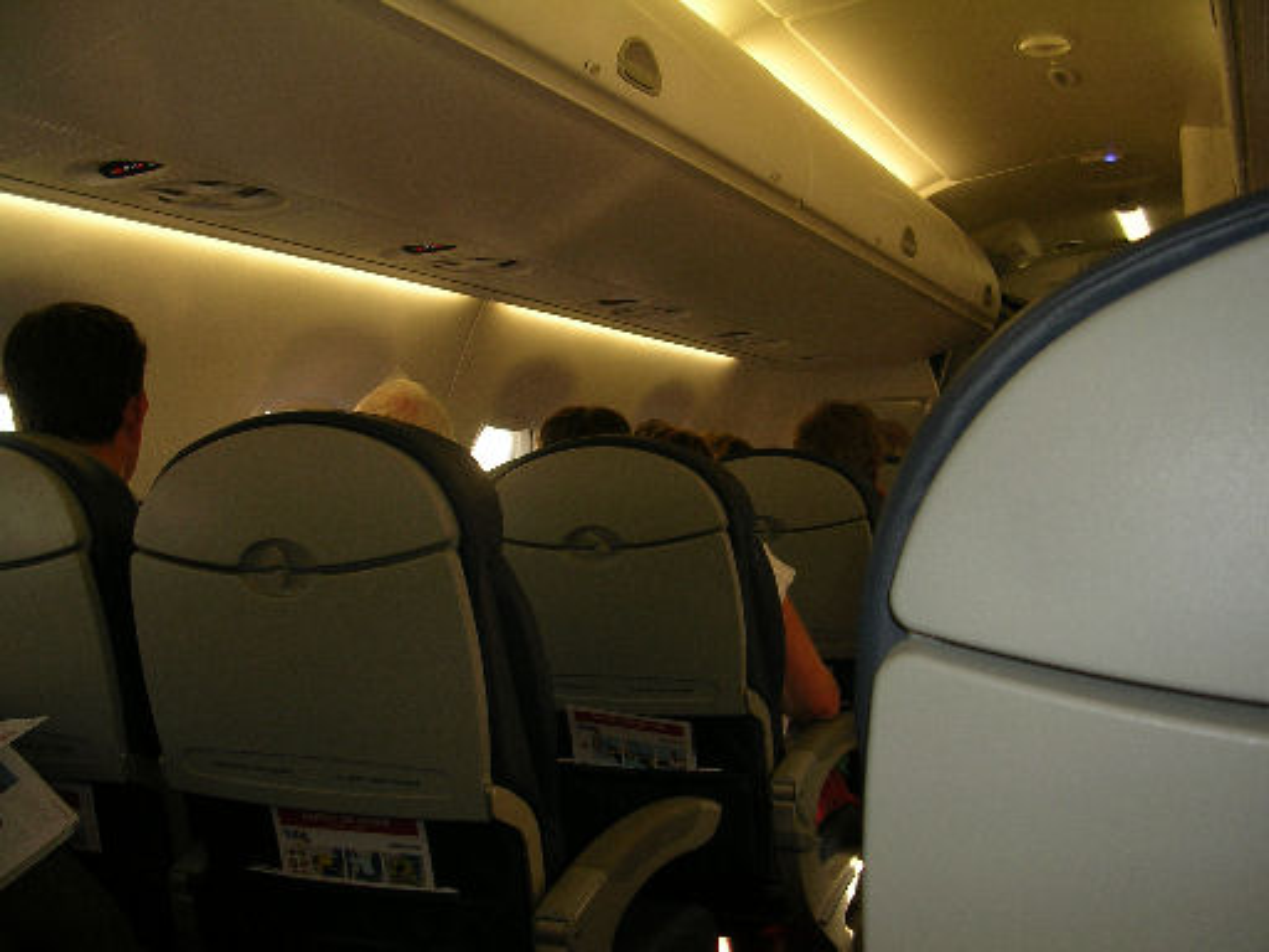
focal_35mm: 38
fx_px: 1393
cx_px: 634
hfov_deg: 49.0
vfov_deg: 37.7
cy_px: 476
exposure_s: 1/60.1
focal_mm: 5.8
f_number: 2.8
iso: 50
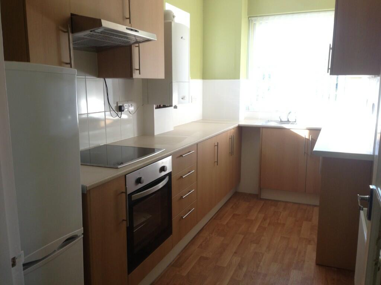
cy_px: 142
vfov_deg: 42.9
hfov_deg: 55.4
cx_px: 190
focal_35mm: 33
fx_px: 363
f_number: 2.4
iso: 50
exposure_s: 1/40
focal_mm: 4.12
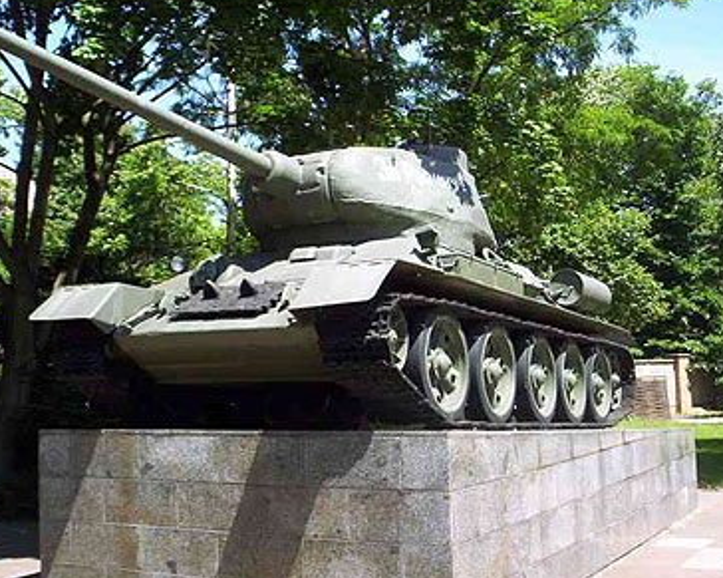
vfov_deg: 32.7
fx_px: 984
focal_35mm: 46
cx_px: 369
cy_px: 276
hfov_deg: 40.3
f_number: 4.5
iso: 100
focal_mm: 4.99
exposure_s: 1/252
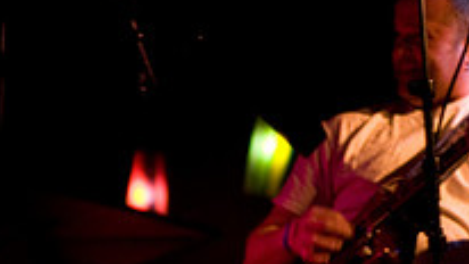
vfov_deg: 5.5
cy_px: 297
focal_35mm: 221
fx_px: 2749
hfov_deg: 9.7
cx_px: -41
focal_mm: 50
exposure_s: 1/100
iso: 1000
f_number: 1.8
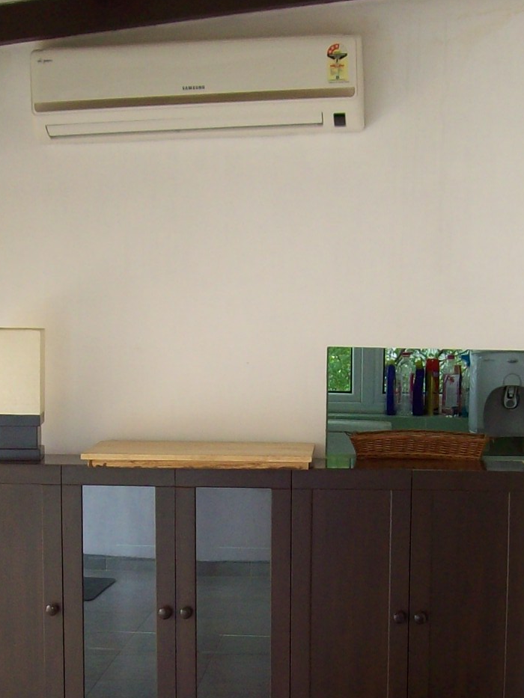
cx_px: 258
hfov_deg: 18.7
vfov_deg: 24.4
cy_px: 524
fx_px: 1594
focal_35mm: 79
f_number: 2.7
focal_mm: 6
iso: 80
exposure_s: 1/70.3
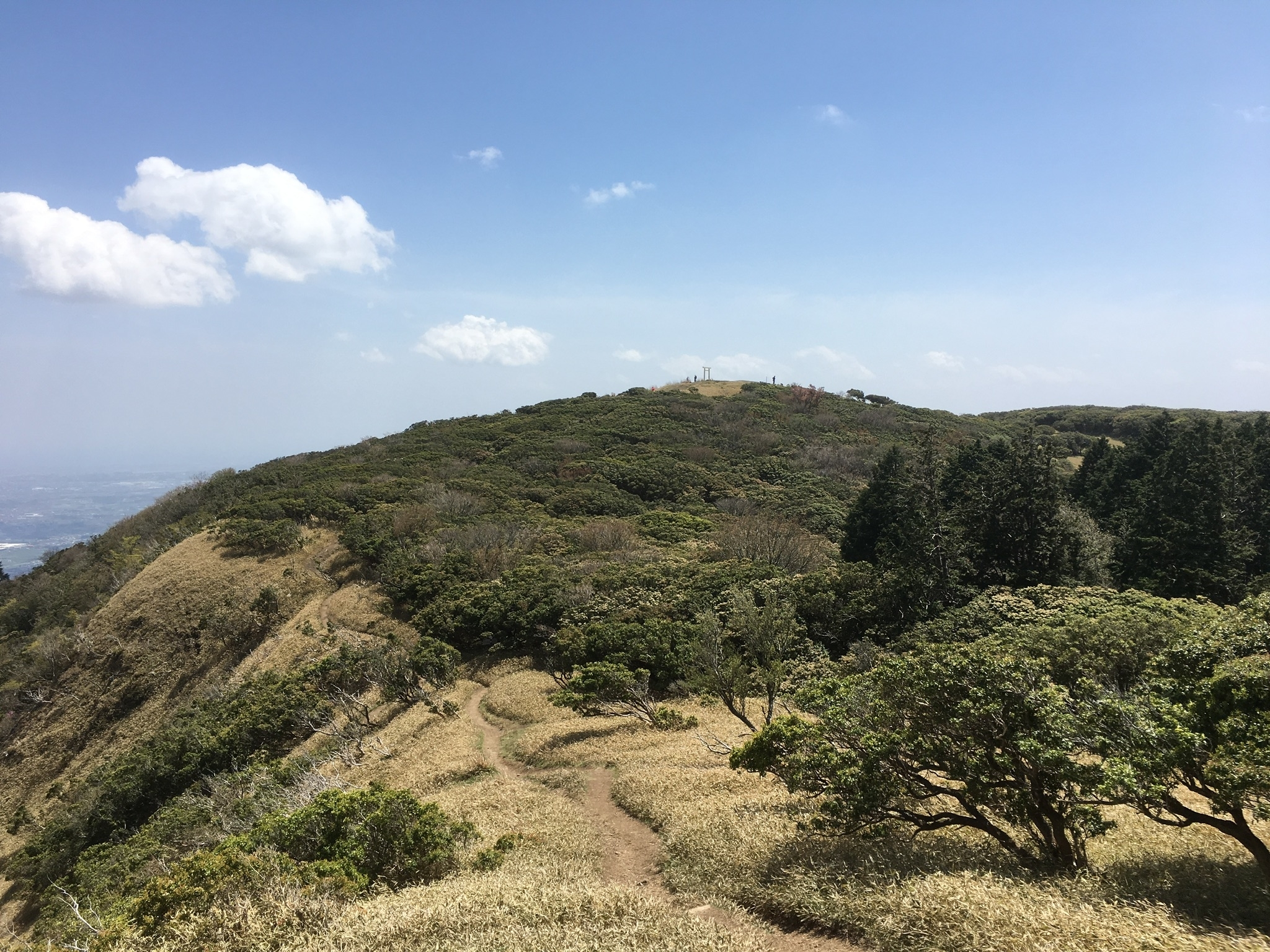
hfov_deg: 61.7
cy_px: 476
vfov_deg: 48.2
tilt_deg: -3.4
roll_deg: -0.2
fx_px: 1064
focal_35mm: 29
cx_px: 635
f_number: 2.2
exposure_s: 1/1672
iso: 25
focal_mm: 4.15
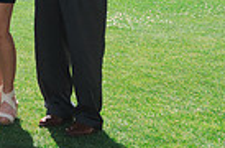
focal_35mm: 135
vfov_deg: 9.4
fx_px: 840
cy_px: -150
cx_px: -227
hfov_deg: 13.2
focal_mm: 30.5
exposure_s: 1/320
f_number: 7.1
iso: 125
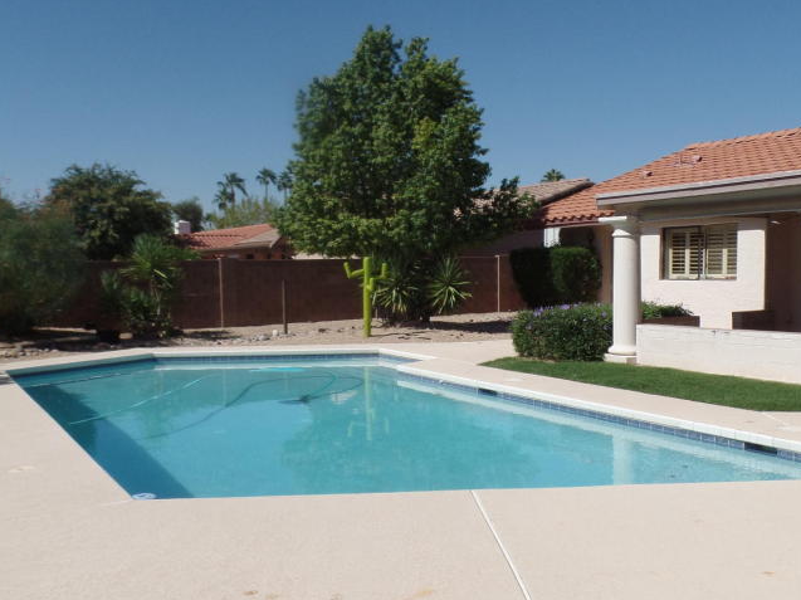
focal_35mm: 37
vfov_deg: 38.6
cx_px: 412
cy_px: 340
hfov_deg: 50.2
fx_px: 856
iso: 80
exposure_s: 1/2000
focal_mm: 4.1
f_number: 3.2
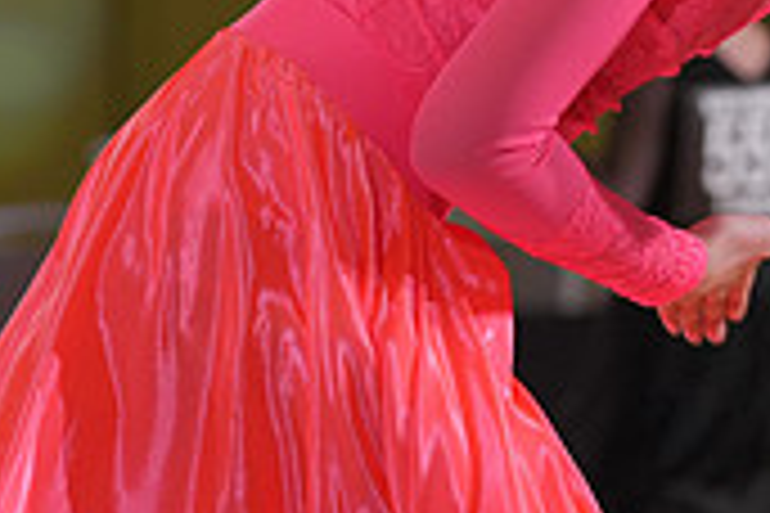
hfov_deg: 6.9
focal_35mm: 298
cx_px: 937
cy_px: -151
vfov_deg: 4.6
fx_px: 6373
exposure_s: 1/400
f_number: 4
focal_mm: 88
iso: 1250
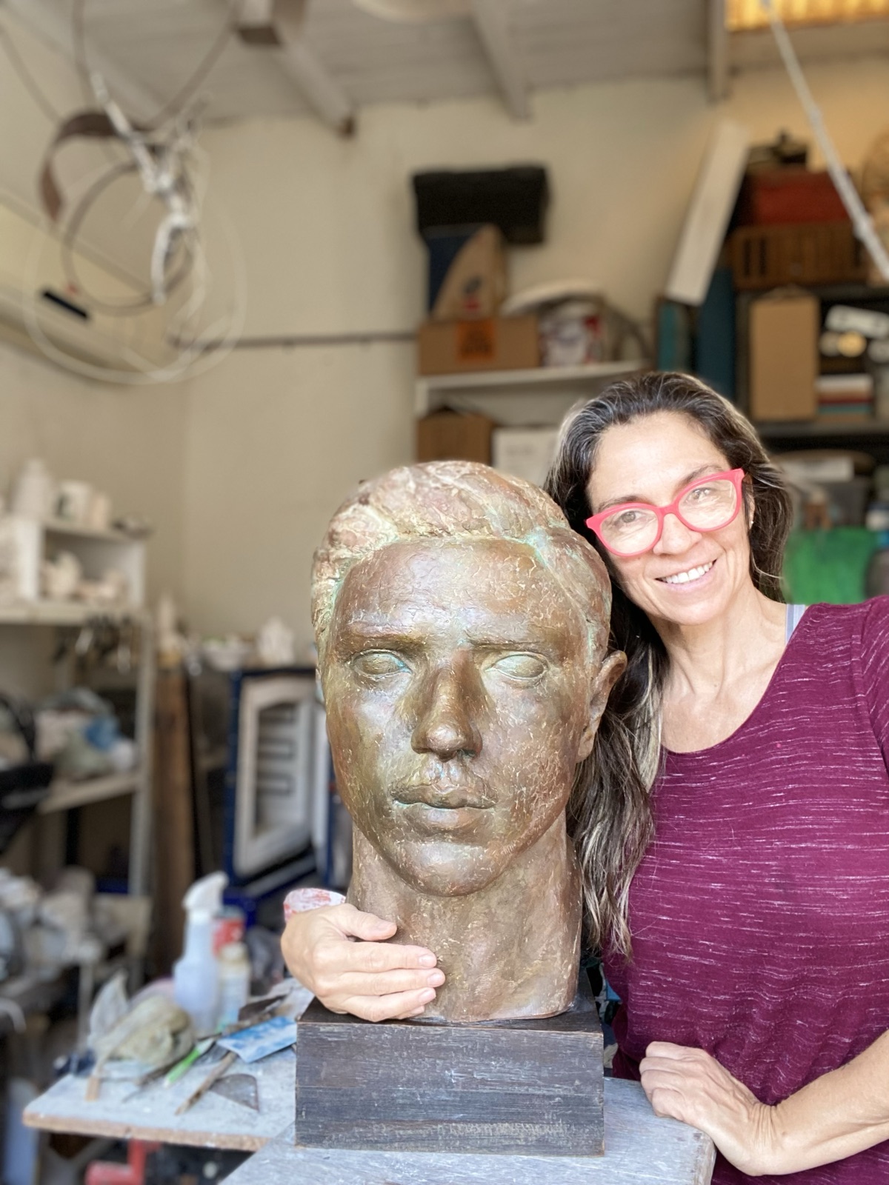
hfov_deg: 46.8
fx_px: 1027
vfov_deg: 60.0
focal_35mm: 30
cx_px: 444
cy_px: 592
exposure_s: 1/74
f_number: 2.2
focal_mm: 2.71
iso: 100
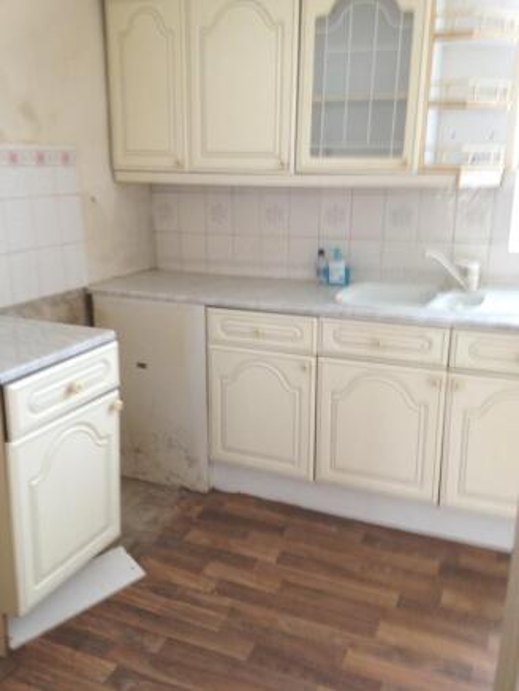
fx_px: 699
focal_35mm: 35
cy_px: 346
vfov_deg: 52.6
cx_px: 260
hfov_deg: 40.7
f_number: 2.4
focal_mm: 4.28
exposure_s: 1/20
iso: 160
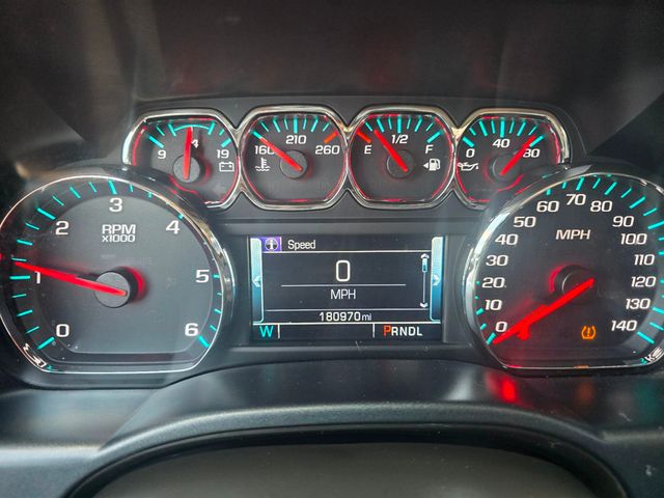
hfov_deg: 73.9
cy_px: 249
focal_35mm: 23
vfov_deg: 58.9
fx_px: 441
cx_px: 332
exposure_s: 1/120
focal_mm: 6.3
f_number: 1.7
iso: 500
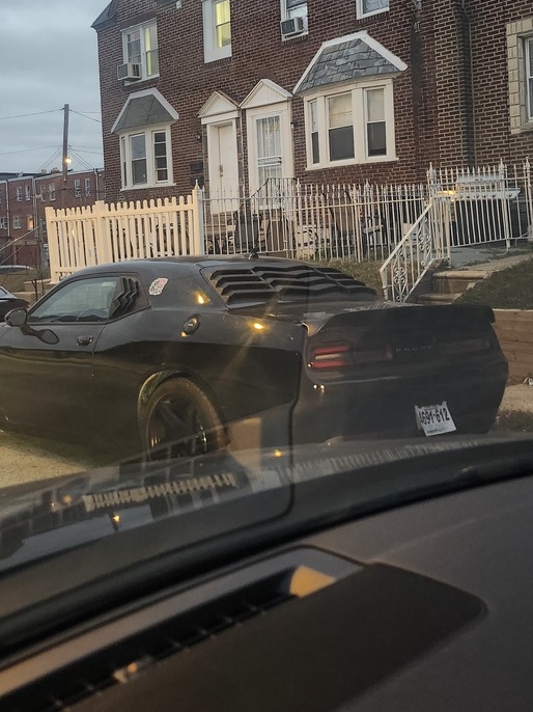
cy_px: 230
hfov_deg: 34.3
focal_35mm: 42
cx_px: 260
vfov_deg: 44.1
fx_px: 863
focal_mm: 5
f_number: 1.8
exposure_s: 1/33
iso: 640
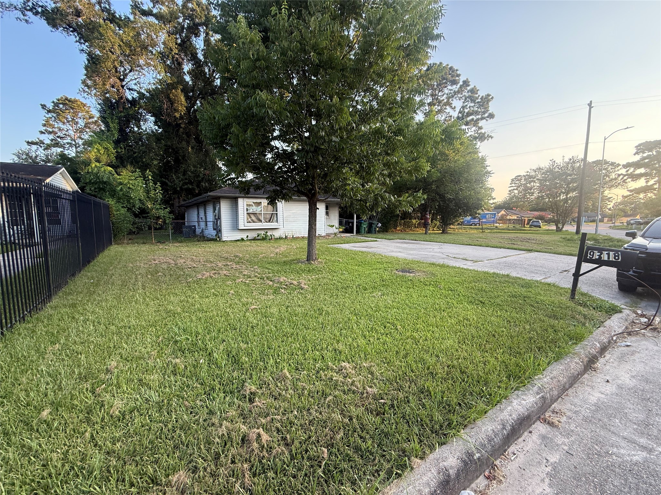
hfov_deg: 102.1
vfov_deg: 85.7
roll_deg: +0.5
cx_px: 330
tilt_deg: -5.8
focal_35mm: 14
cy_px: 248
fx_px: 267
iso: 64
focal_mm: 2.22
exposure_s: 1/171
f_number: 2.2
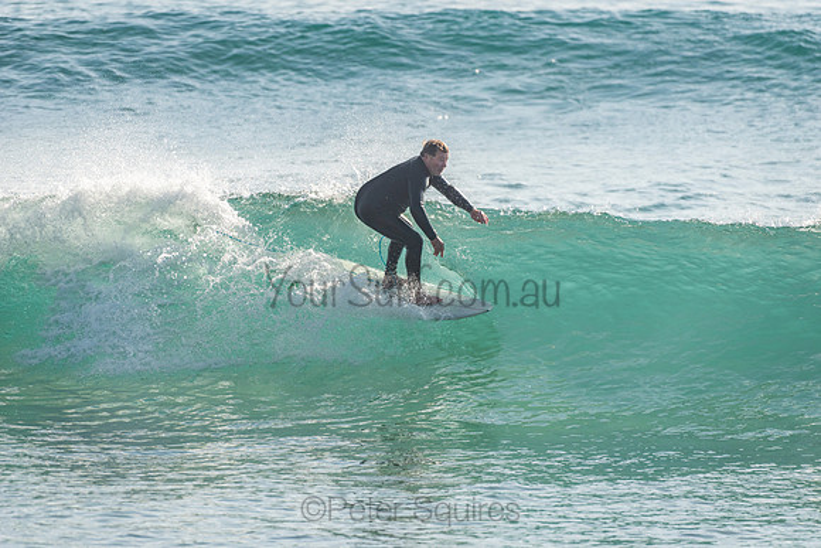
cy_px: 274
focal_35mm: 500
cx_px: 410
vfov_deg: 2.8
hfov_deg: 4.1
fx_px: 11405
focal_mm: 500
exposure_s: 1/2000
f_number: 5.6
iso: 160
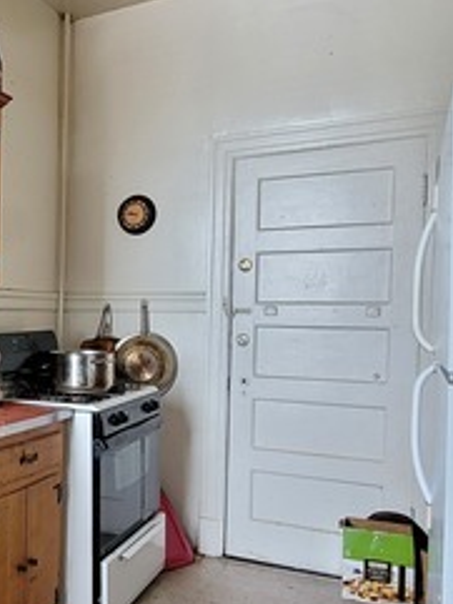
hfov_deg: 35.1
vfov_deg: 51.1
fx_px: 628
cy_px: 350
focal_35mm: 36
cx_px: -23
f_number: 2.2
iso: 200
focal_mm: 2.2
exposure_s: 1/59
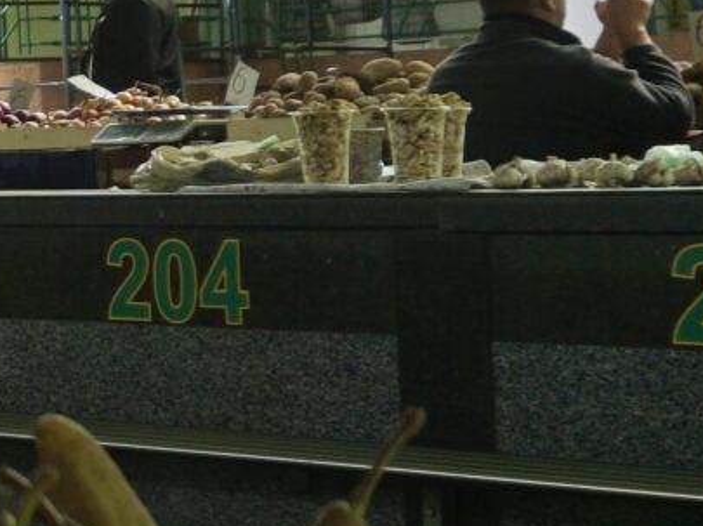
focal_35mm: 146
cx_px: -1305
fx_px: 2962
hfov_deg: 10.4
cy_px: 30
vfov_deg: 10.1
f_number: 5
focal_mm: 16
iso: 125
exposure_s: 1/160
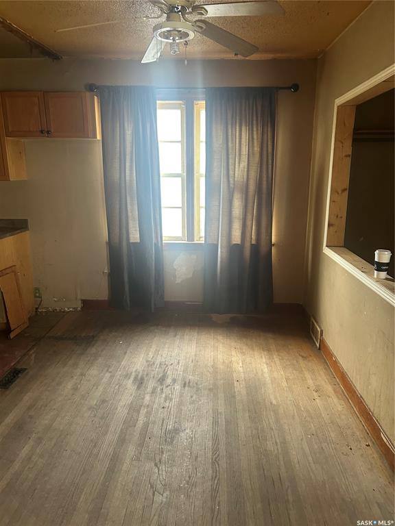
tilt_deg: -12.3
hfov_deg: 53.1
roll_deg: -0.8
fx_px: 396
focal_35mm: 26
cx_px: 198
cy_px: 263
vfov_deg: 67.3
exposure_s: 1/60
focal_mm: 5.7
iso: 250
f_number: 1.5
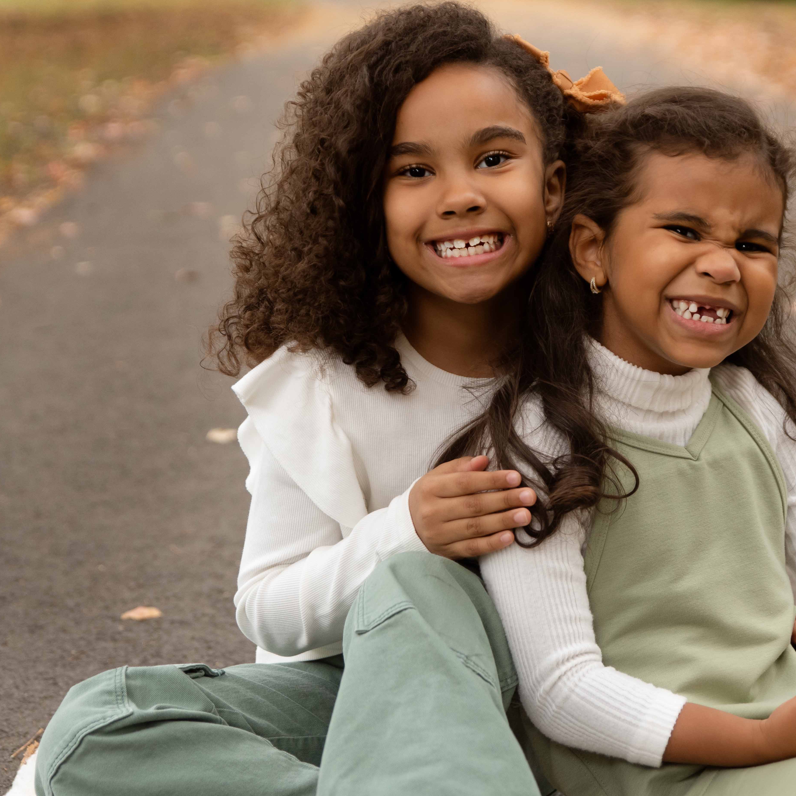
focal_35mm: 100
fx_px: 2602
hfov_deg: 17.3
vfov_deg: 17.4
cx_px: 554
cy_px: 399
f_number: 2.8
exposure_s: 1/160
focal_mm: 52
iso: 400
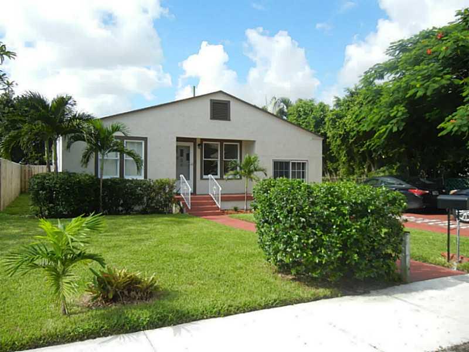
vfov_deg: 46.8
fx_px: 406
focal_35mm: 30
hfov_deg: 60.0
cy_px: 176
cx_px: 234
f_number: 3.5
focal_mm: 5.4
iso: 160
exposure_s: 1/827
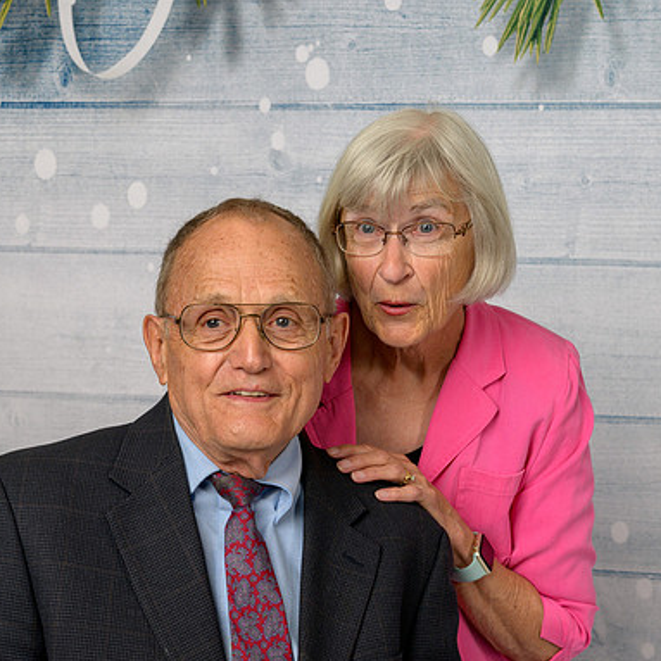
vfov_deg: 24.0
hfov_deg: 24.0
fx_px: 1555
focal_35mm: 72
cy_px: 332
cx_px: 268
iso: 400
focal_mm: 56
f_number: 10
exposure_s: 1/125
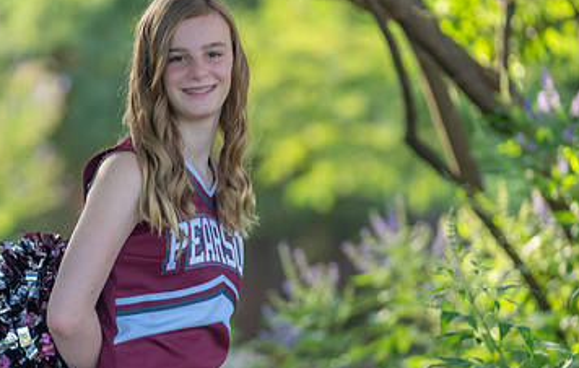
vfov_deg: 5.1
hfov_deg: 8.0
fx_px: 4153
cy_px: 248
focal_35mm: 262
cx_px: 155
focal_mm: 148
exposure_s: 1/320
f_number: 2.8
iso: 250
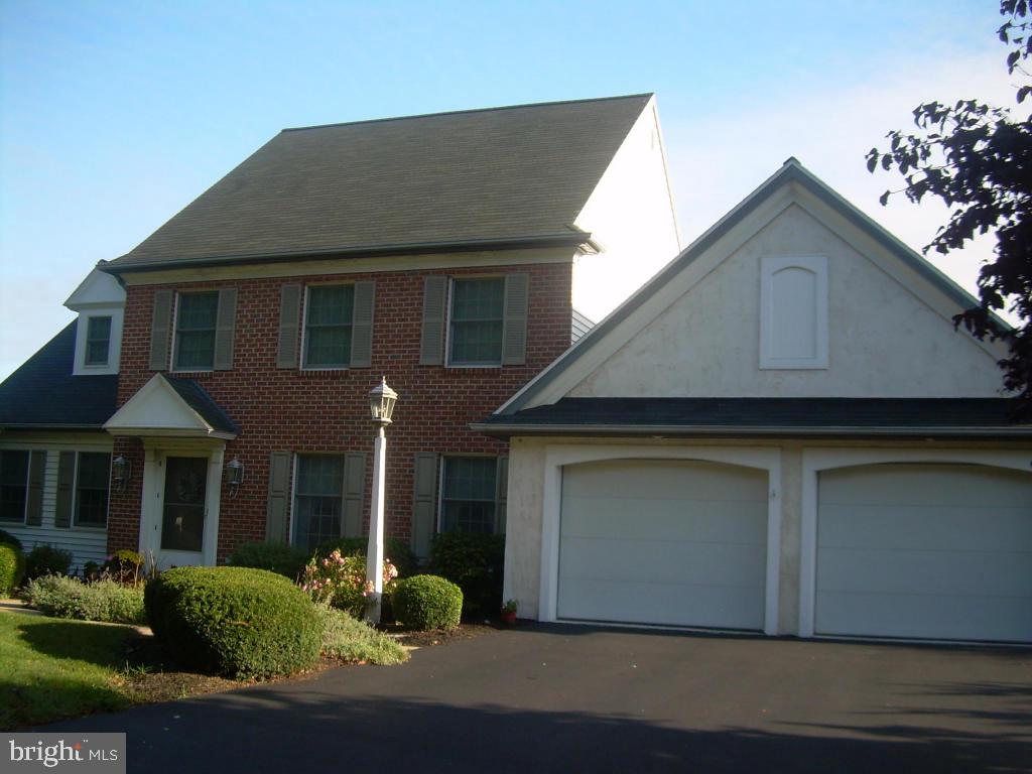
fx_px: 1133
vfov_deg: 37.7
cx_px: 516
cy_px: 387
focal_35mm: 38
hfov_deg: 49.0
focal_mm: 6.3
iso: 50
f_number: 2.8
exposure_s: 1/420
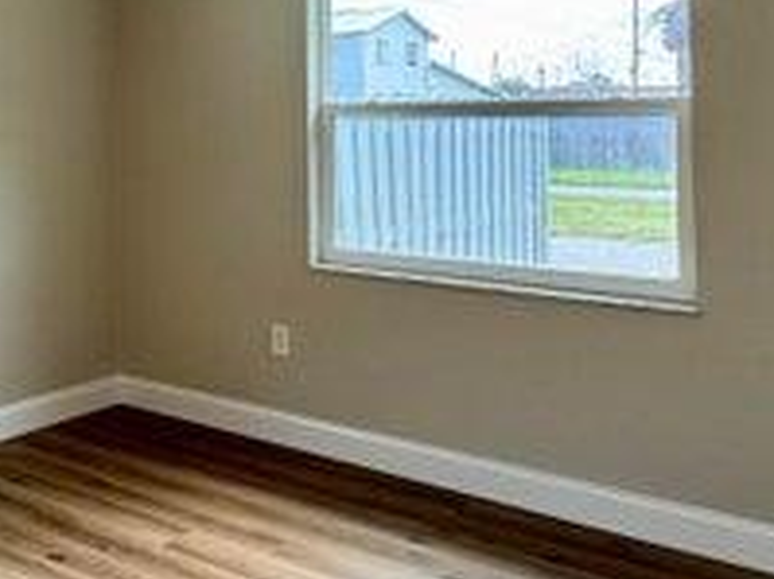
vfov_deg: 31.2
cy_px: 101
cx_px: -4
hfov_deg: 37.5
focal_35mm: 45
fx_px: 1006
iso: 80
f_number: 2.2
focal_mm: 2.22
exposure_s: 1/120
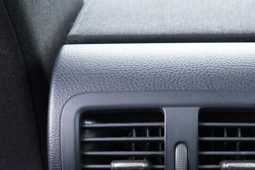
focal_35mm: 95
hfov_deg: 21.4
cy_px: 164
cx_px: 155
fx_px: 673
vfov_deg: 14.2
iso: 1250
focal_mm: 24
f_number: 2.8
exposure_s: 1/40
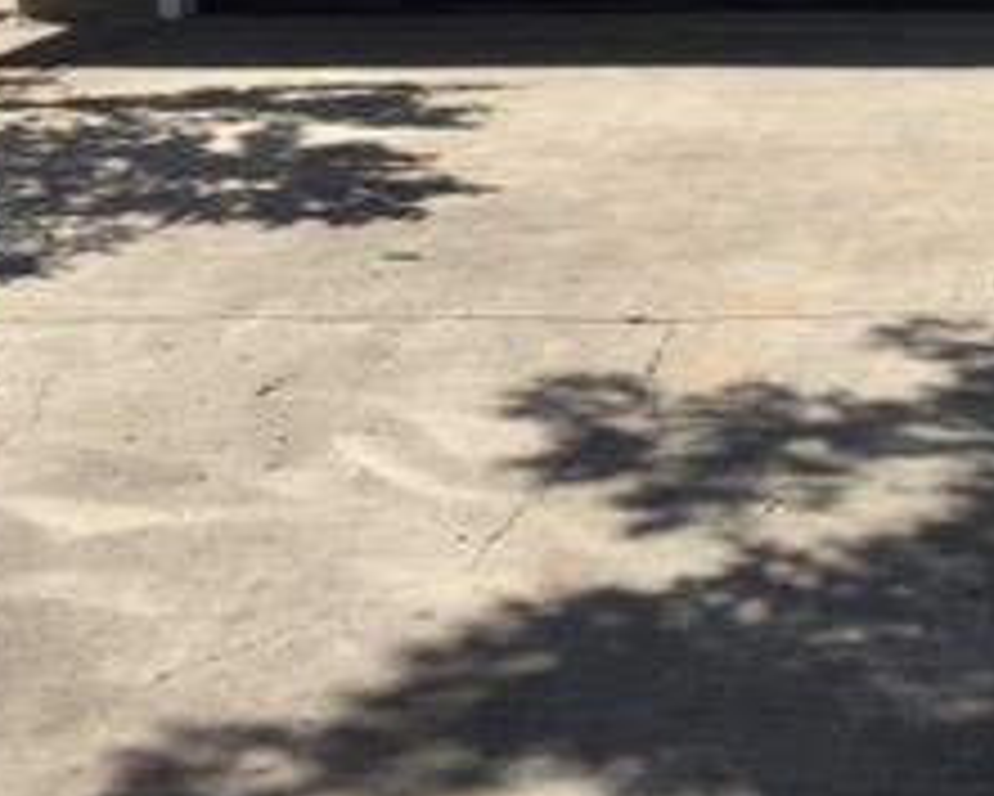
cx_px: 1012
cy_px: -238
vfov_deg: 17.6
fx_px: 2413
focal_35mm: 82
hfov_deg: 22.3
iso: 32
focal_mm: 4.15
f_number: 2.2
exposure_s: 1/1464
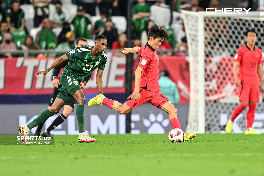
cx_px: 132
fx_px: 2934
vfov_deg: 3.4
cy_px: 88
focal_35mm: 400
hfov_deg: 5.2
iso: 1250
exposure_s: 1/1000
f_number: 2.8
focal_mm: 400
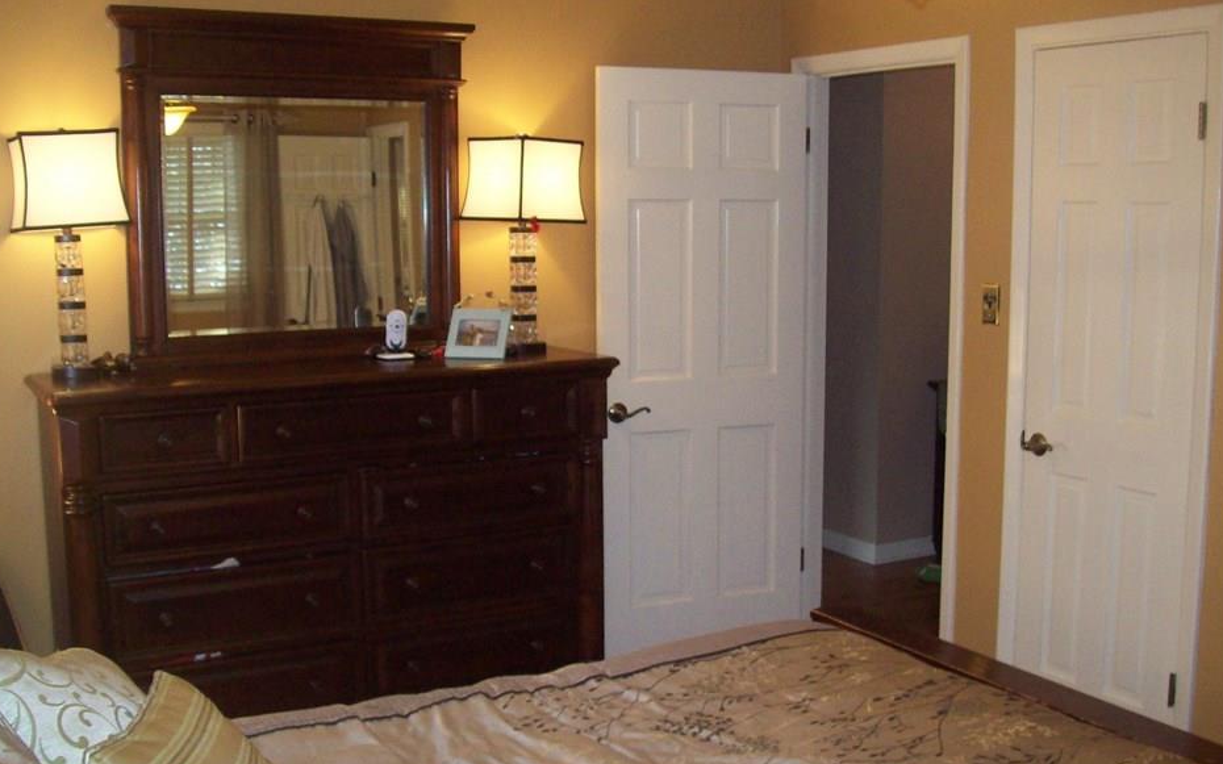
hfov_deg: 47.2
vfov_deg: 30.5
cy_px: 398
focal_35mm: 42
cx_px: 652
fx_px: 1400
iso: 200
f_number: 2.7
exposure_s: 1/64
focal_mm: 6
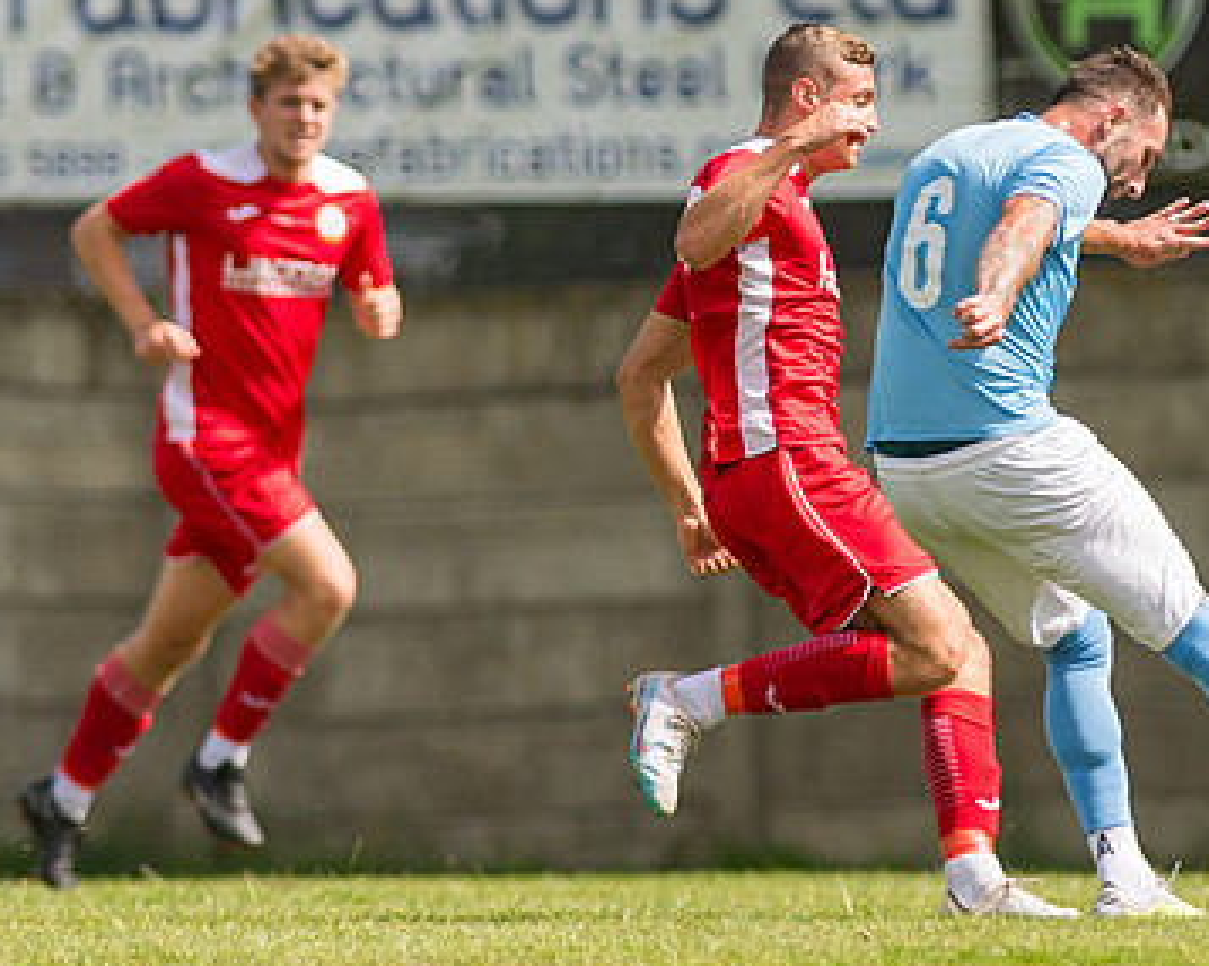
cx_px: 1115
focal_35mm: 985
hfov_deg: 2.0
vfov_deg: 1.6
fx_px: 35216
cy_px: 337
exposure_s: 1/4000
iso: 200
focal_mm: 300
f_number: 2.8
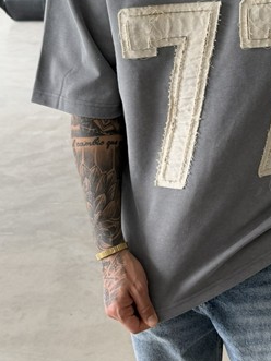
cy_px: 183
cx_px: 204
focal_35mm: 58
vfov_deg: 33.2
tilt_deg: -26.8
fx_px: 606
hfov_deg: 24.9
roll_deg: +1.1
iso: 64
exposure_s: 1/121
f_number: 1.78
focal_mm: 6.76
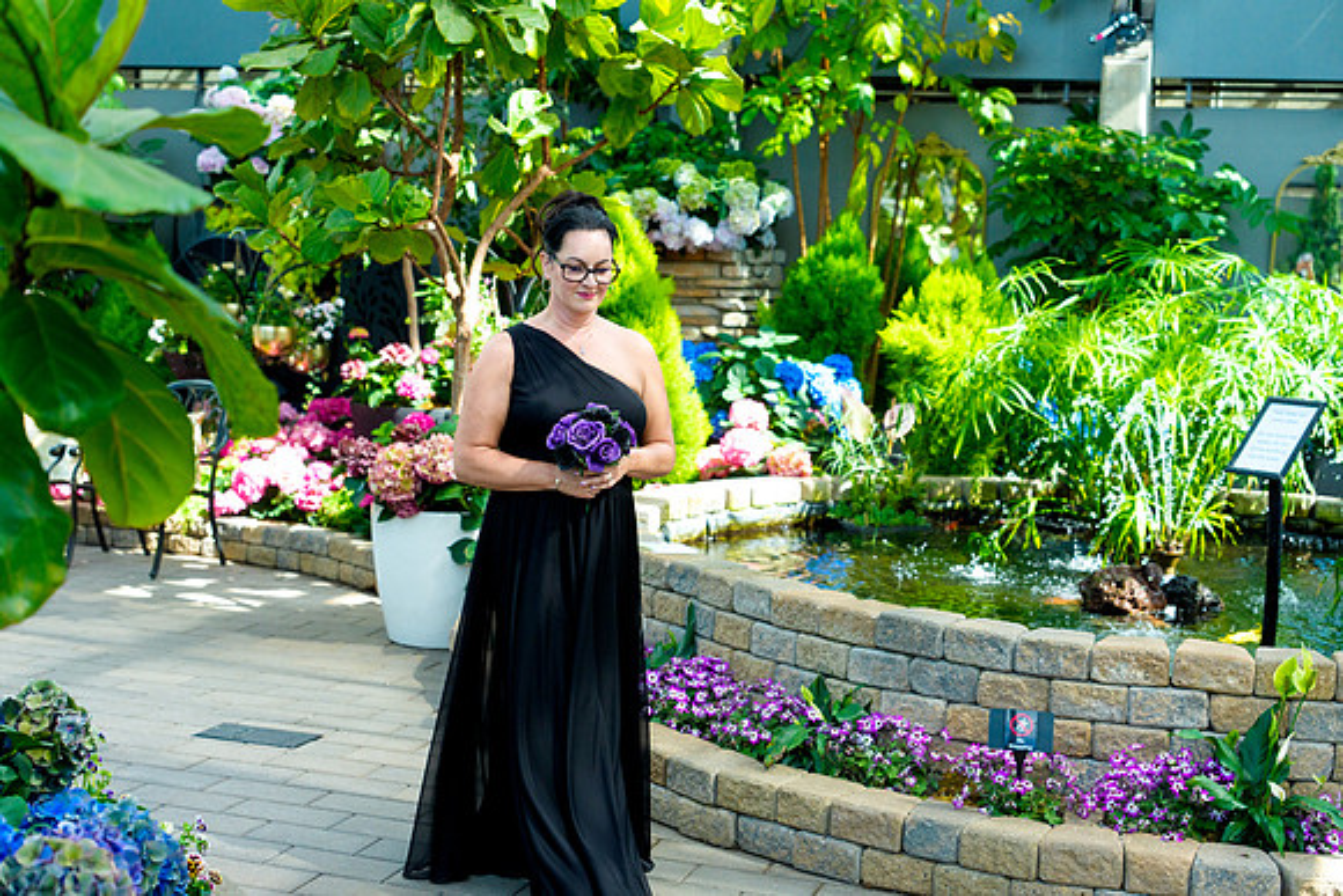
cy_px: 448
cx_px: 672
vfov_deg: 27.0
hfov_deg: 39.6
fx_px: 1866
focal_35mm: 50
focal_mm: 50
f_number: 3.2
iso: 640
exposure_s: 1/2500
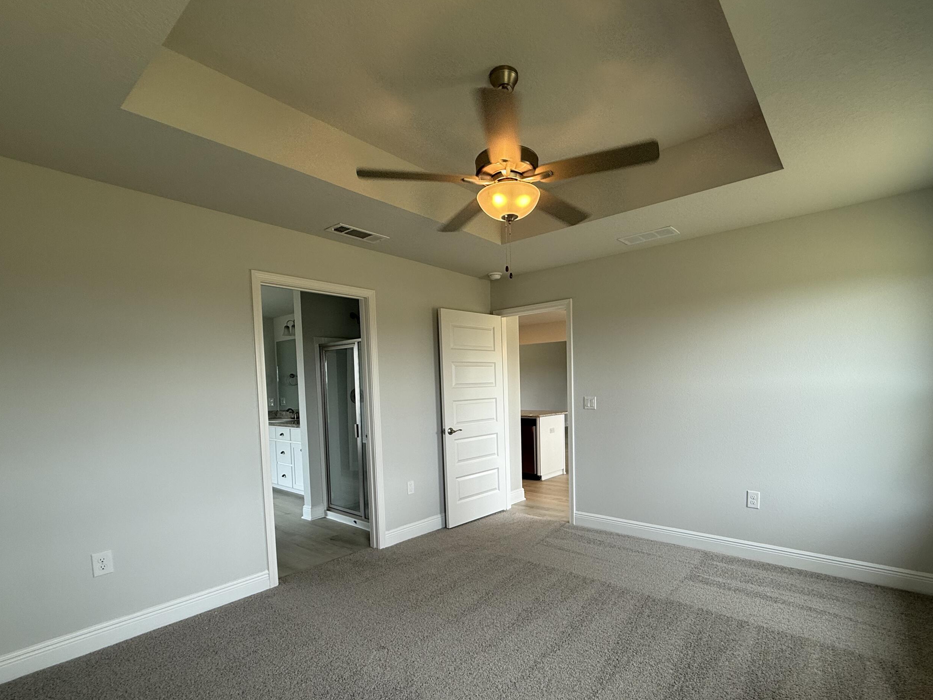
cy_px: 409
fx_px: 458
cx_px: 510
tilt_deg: -3.3
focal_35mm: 17
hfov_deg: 90.8
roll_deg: +1.2
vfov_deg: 74.1
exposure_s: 1/99
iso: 64
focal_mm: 2.22
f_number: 2.2
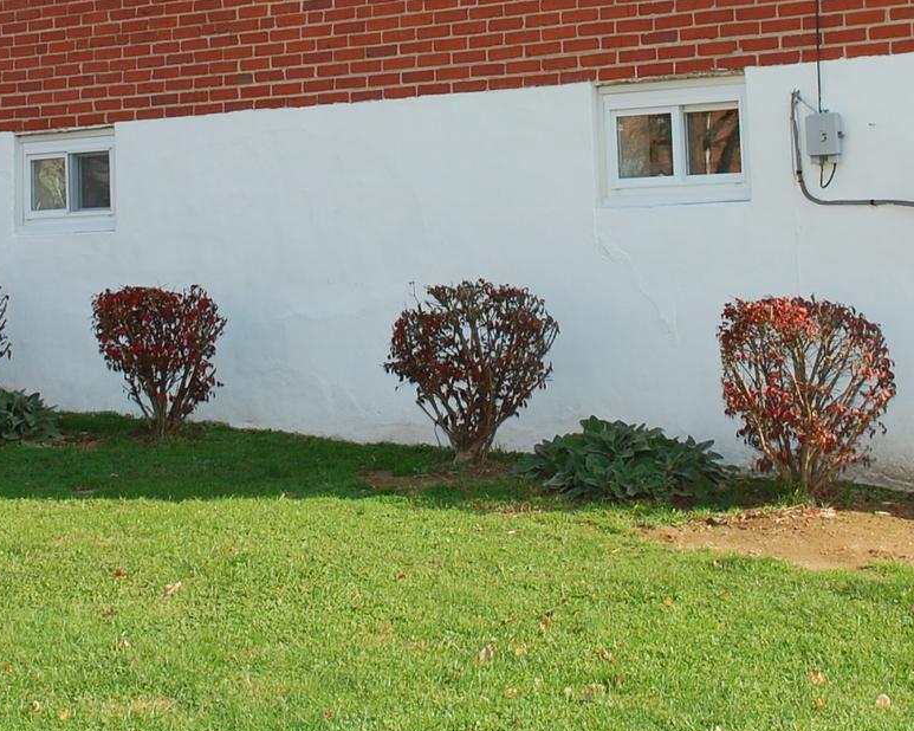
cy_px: -67
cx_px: 384
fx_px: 2218
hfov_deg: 23.3
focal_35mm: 82
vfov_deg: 18.1
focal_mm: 22
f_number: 8
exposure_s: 1/250
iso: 200
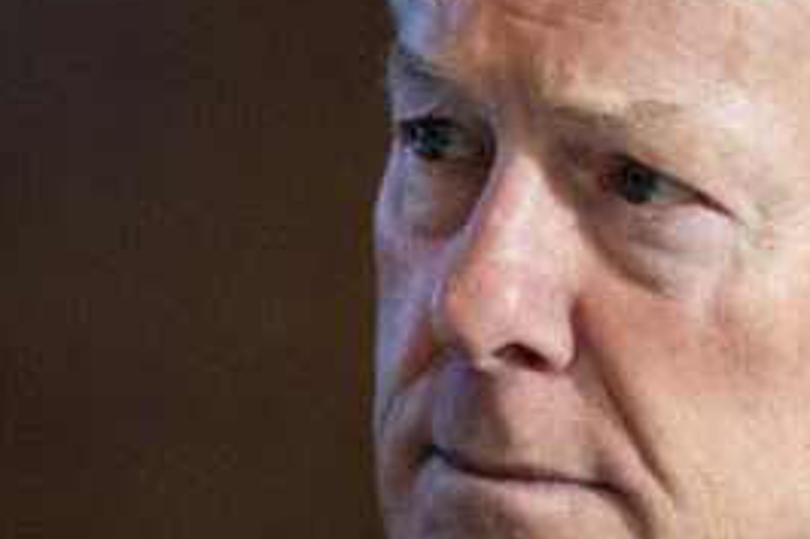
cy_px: 379
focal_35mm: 602
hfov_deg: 3.4
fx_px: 13536
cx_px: 627
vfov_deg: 2.3
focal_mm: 200
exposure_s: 1/160
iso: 3200
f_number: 2.8
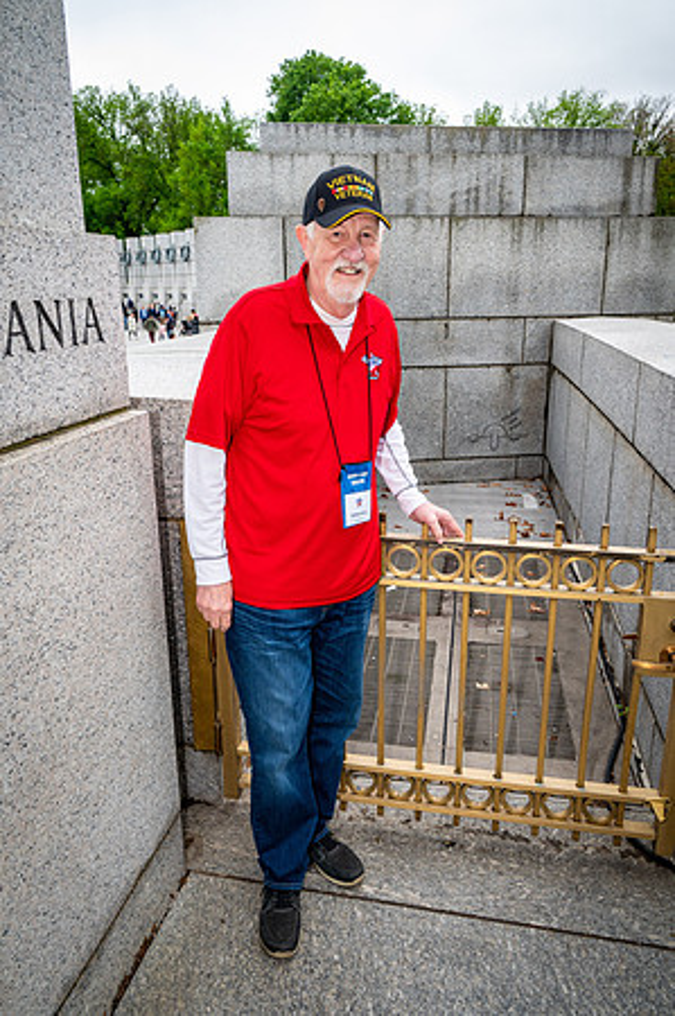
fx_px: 789
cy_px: 508
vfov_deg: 65.5
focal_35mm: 28
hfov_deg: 46.3
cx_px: 338
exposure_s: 1/640
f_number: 8
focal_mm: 28
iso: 1250
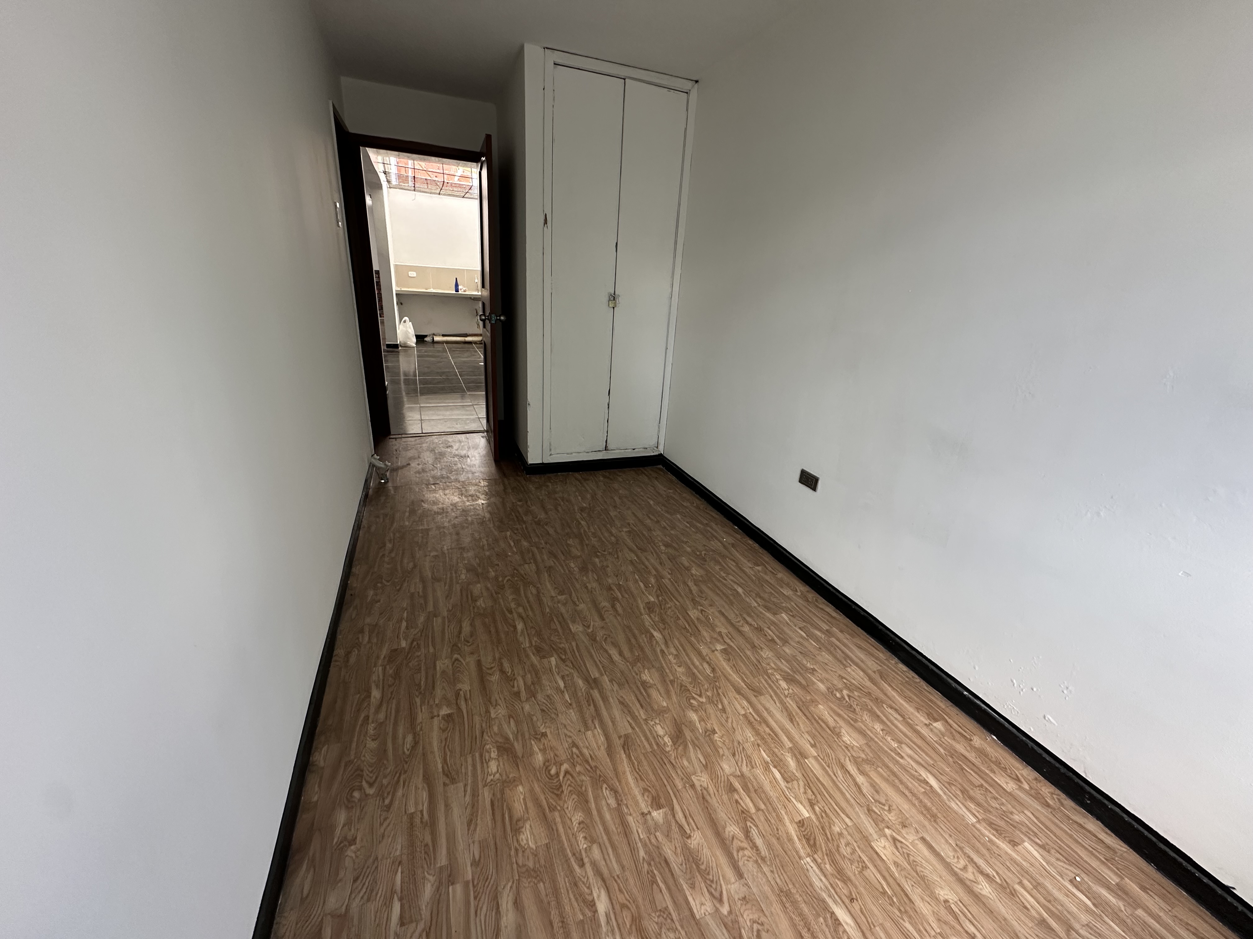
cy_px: 470
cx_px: 626
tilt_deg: -20.4
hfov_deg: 102.1
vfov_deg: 85.7
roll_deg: -4.1
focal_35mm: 14
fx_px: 507
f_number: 2.2
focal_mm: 2.22
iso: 160
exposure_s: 1/99
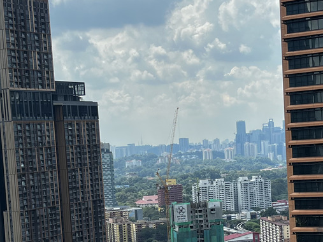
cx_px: 153
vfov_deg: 17.8
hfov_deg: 23.8
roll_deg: +3.7
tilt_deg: -4.1
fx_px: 765
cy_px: 199
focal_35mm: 82
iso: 50
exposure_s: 1/1344
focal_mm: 5.7
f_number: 1.5
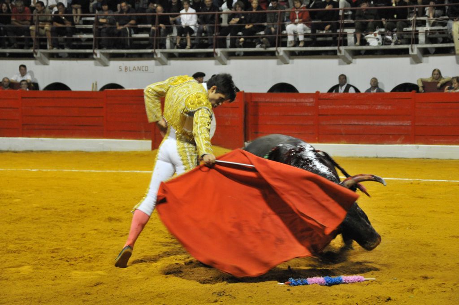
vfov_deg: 14.7
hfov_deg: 21.9
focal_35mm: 93
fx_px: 1184
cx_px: 230
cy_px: 152
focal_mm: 62
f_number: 4.8
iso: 1600
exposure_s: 1/90
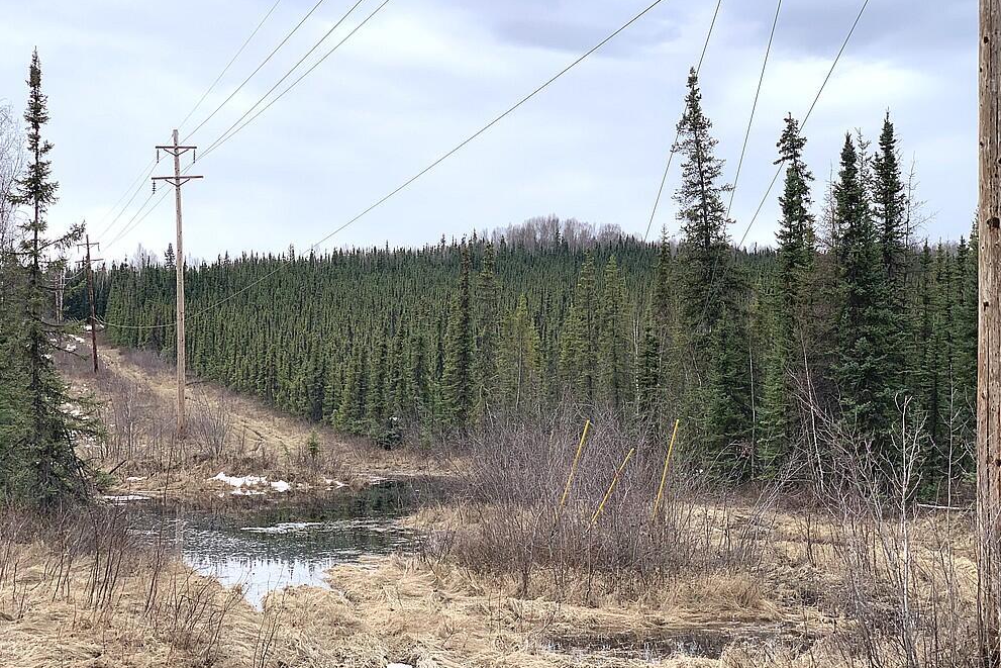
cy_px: 347
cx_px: 508
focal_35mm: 55
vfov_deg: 24.6
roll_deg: -0.5
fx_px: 1529
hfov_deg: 36.2
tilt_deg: +1.9
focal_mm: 6
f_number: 2.4
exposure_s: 1/905
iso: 16
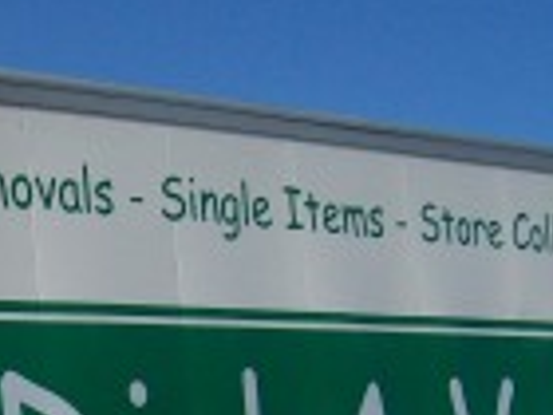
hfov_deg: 15.0
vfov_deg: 11.3
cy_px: 672
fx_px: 1981
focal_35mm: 124
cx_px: -201
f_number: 4.9
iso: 64
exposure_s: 1/800
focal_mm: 6.1
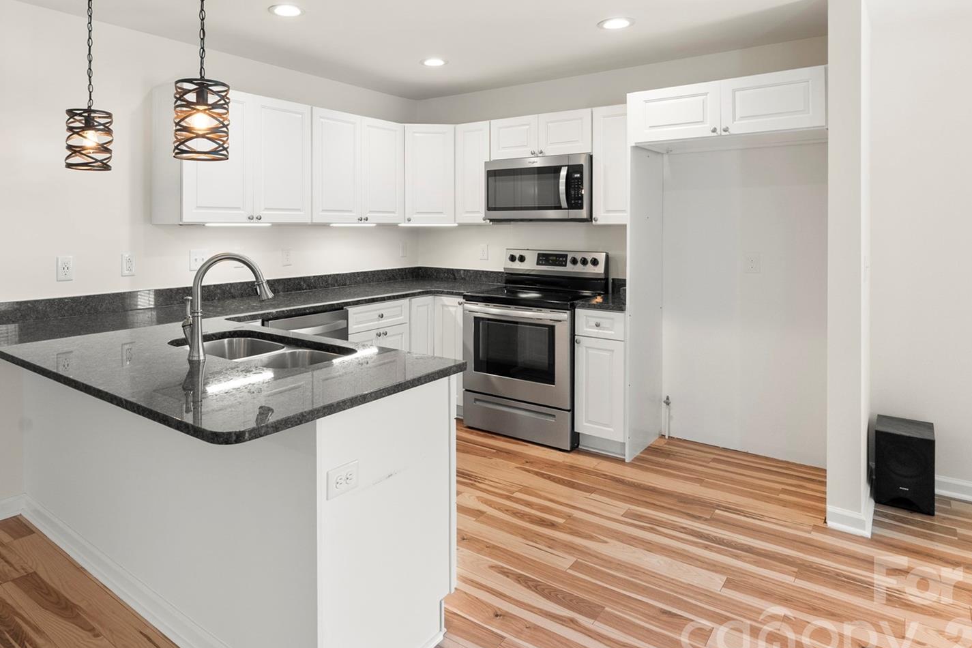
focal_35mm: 23
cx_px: 393
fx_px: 621
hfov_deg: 75.3
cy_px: 225
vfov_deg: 54.2
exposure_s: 1/25
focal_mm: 16
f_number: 8
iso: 800
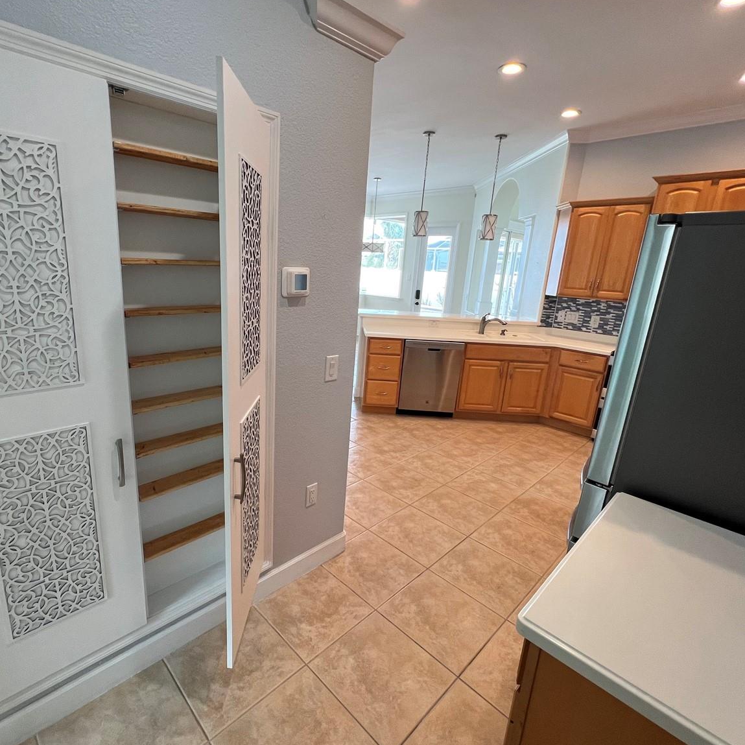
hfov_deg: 86.9
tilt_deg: -14.6
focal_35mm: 16
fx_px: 390
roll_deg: -2.7
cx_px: 322
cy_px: 370
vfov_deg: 87.4
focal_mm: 1.57
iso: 160
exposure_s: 1/120
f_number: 1.8
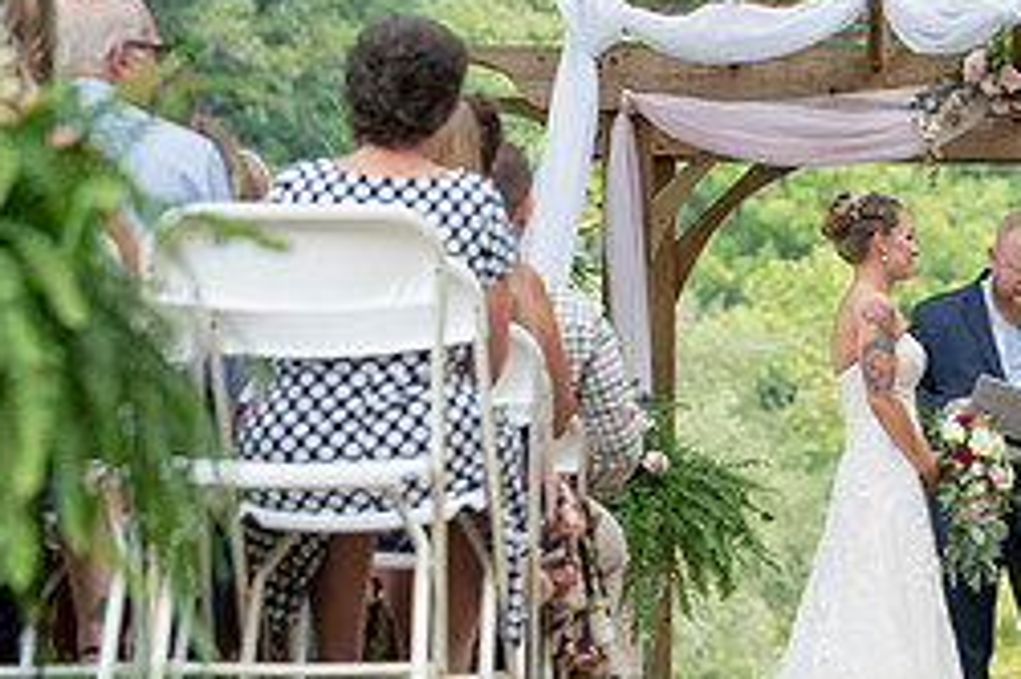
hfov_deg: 8.1
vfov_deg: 5.4
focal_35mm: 252
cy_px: 22
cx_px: 948
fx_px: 7142
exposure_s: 1/200
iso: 250
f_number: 4
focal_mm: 109
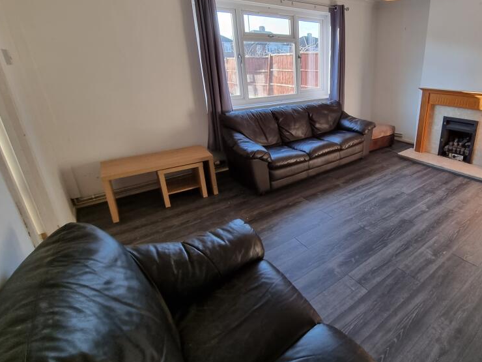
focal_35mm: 18
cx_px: 328
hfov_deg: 84.2
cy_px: 157
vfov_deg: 71.3
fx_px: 251
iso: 100
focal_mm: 2.2
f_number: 2.2
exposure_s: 1/100
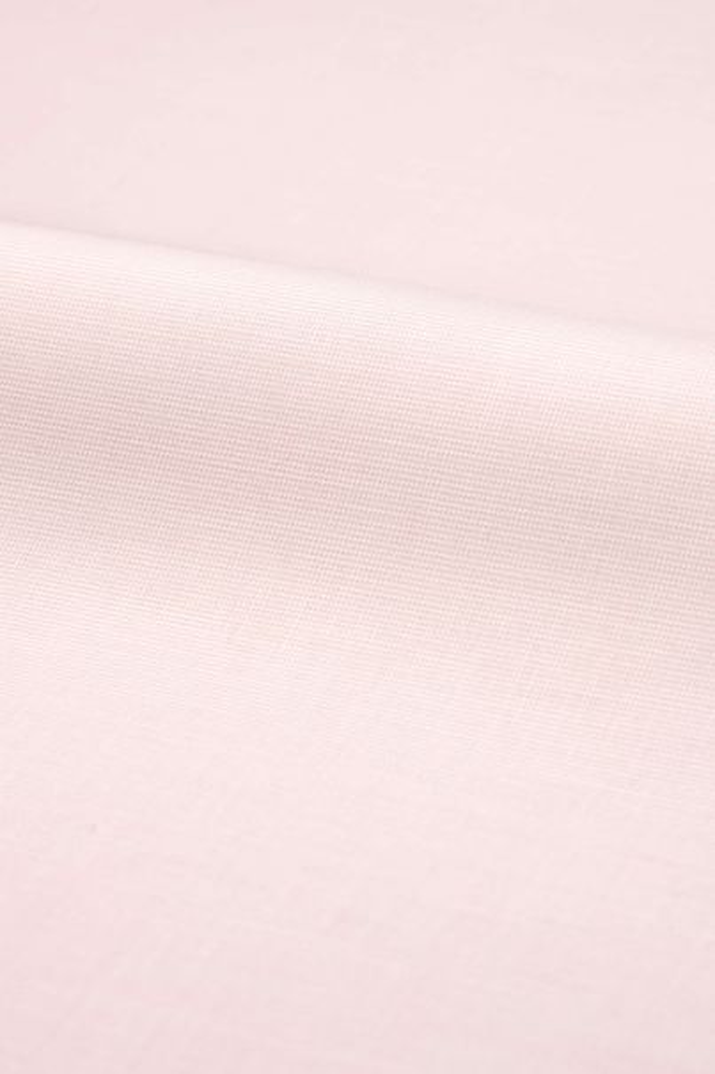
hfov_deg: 16.1
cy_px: 537
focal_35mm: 85
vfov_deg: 23.9
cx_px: 358
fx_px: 2534
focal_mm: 85
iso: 100
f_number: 8
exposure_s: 1/160
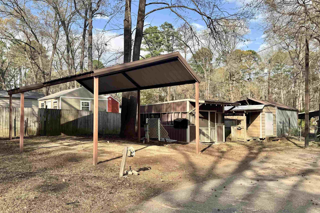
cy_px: 112
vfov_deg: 43.6
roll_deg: +0.1
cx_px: 132
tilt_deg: +1.5
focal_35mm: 30
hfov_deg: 61.5
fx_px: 267
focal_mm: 6.76
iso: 80
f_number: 1.78
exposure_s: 1/2331
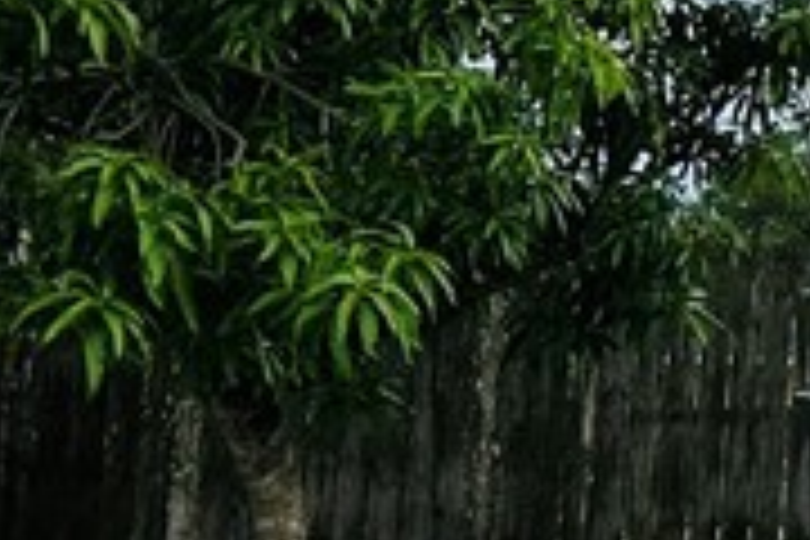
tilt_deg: +6.3
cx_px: 2007
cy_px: 18
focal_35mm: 142
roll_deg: -0.6
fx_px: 3195
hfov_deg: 11.6
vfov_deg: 9.6
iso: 80
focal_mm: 6.86
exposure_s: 1/5000
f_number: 1.78
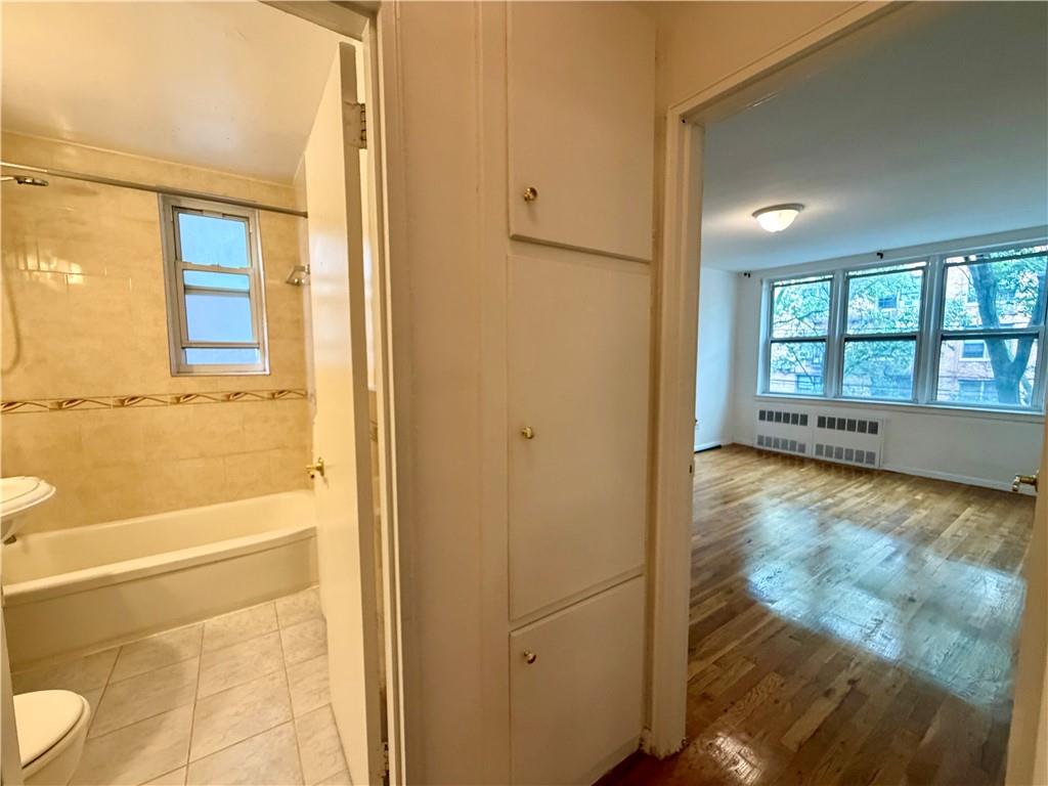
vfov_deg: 85.7
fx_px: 424
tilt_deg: -5.1
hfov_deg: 102.1
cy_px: 393
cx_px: 524
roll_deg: +0.5
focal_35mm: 14
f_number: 2.2
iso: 500
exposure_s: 1/60
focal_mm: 2.22
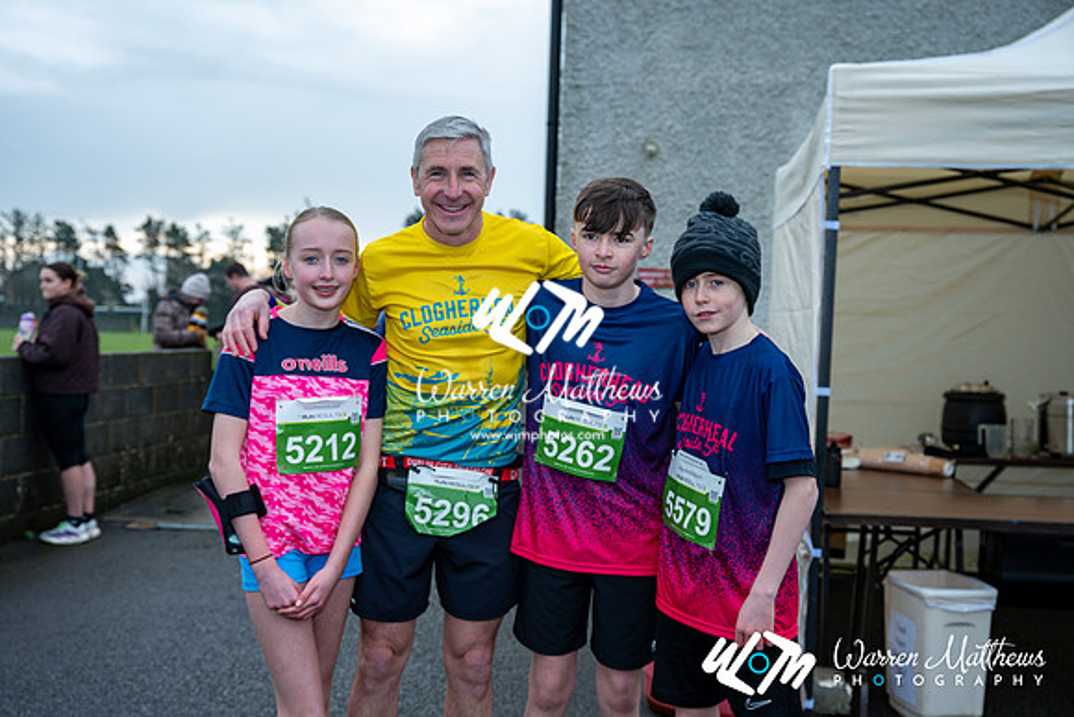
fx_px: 1253
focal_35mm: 42
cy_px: 358
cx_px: 537
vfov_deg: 31.9
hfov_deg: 46.4
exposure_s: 1/200
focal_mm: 42
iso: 100
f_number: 4
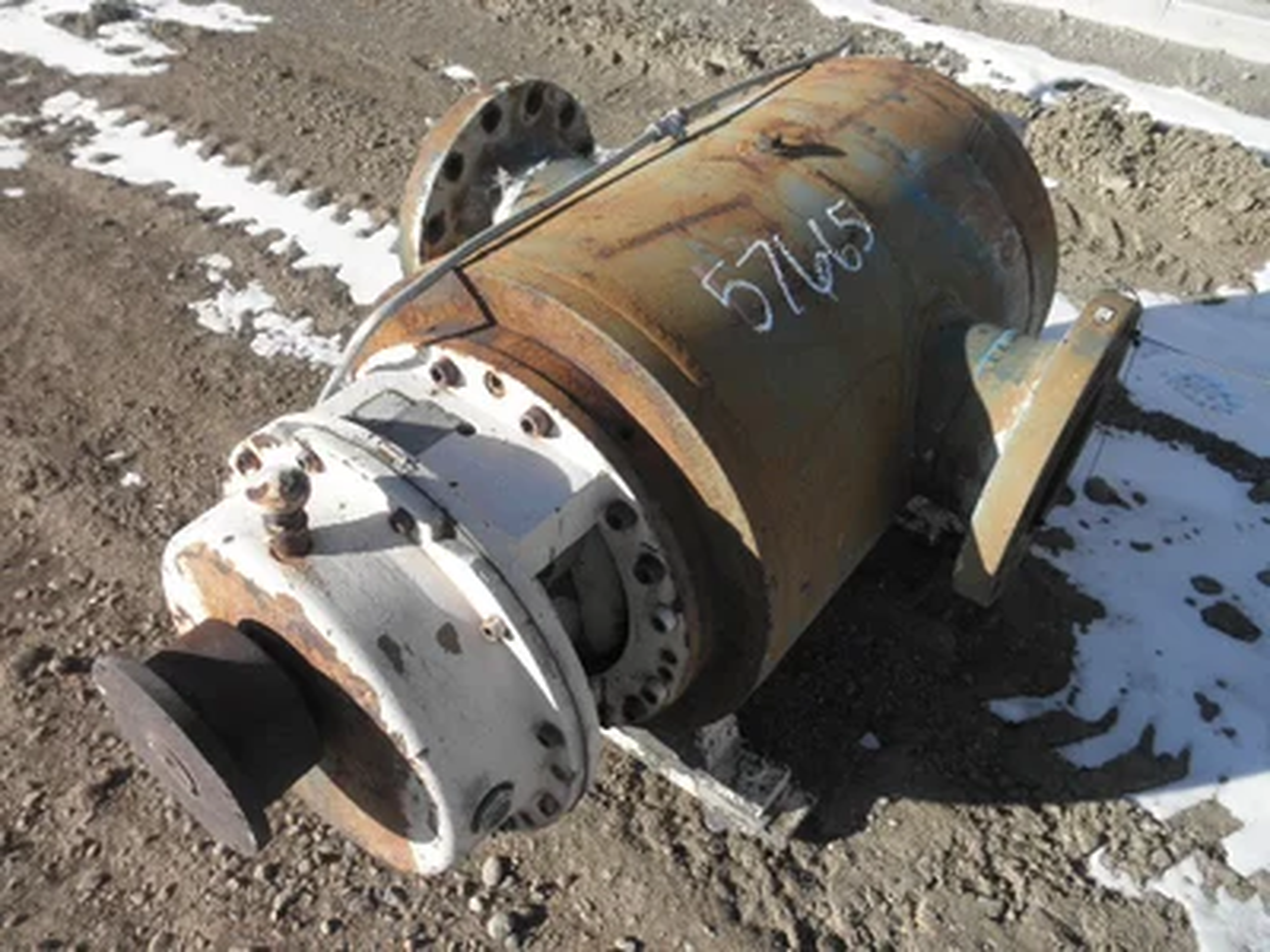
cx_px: 635
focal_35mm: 28
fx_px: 1027
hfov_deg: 63.4
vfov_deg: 49.7
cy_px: 476
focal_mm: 5
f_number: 8.5
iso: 64
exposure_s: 1/80
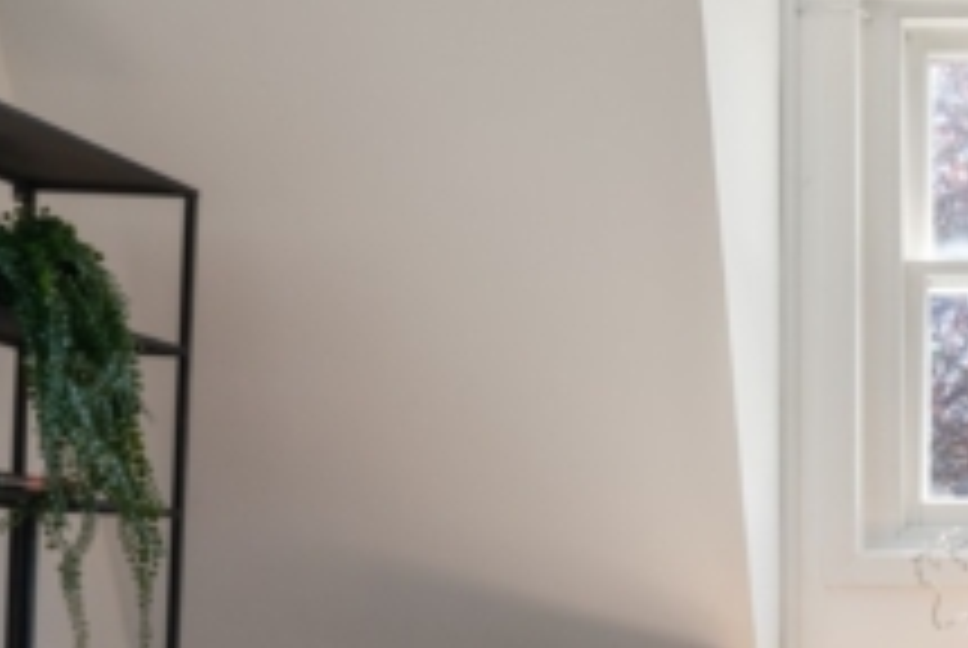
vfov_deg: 24.8
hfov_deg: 31.5
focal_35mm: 52
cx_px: 1171
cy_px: 628
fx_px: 1411
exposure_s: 1/6
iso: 250
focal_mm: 18.5
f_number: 9
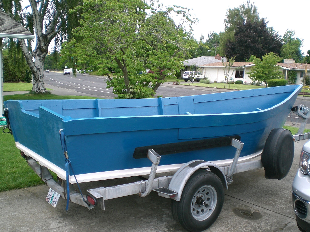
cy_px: 116
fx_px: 340
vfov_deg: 37.7
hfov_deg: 49.0
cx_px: 155
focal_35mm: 38
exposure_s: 1/160
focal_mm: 6.3
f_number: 3.1
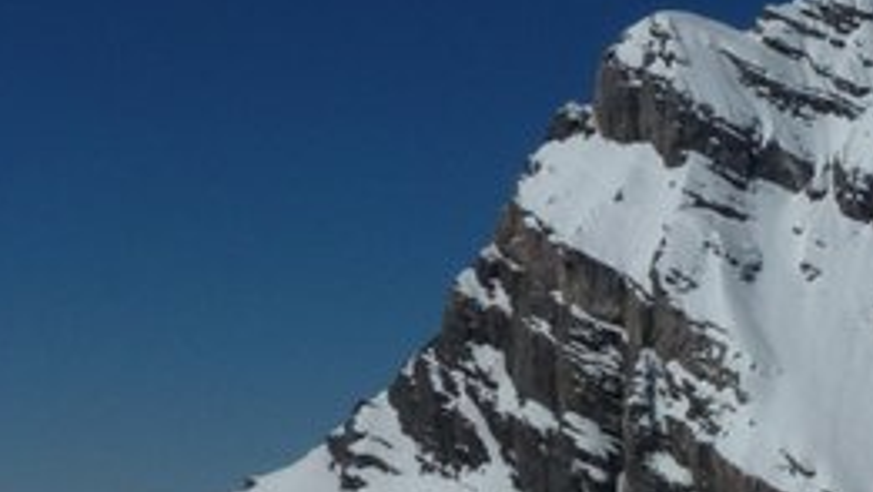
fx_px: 2779
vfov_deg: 10.1
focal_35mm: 120
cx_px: 1298
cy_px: 137
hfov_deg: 16.3
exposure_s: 1/2000
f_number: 6.3
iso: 100
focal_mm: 6.4
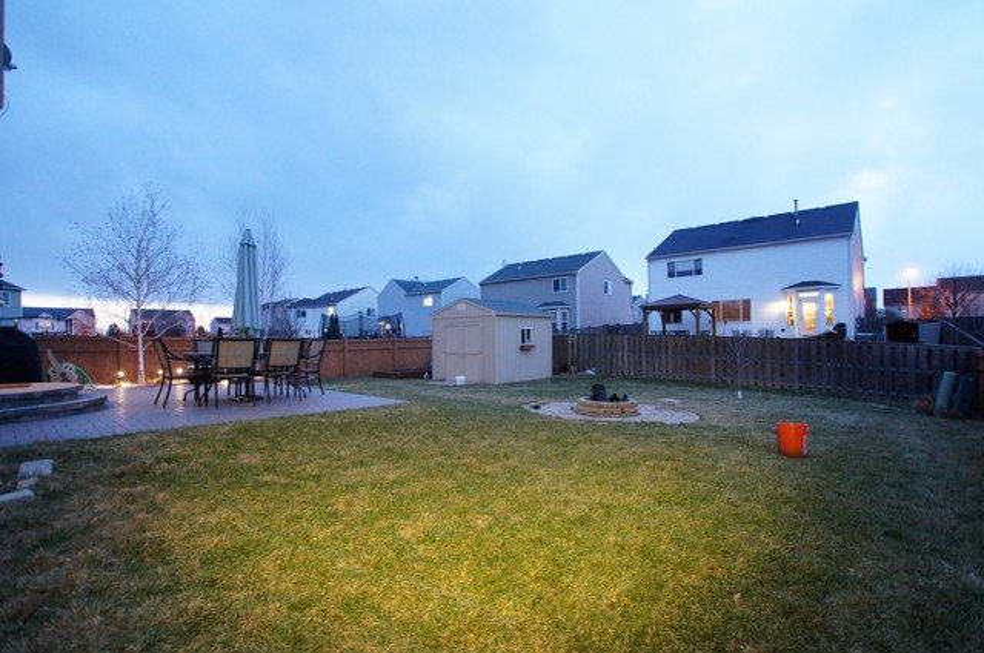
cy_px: 326
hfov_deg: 95.1
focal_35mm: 16
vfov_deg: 71.9
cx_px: 492
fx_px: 450
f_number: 4.5
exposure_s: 1/2.5
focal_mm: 11
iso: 1600
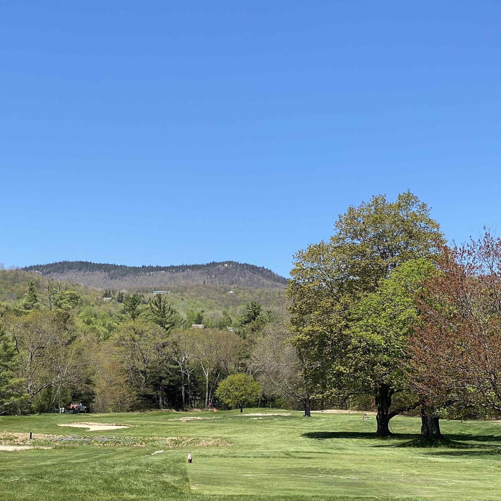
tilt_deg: +6.1
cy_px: 288
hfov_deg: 23.6
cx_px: 174
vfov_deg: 23.6
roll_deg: -1.3
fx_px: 1195
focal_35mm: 73
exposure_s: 1/1332
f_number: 2
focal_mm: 6
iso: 20
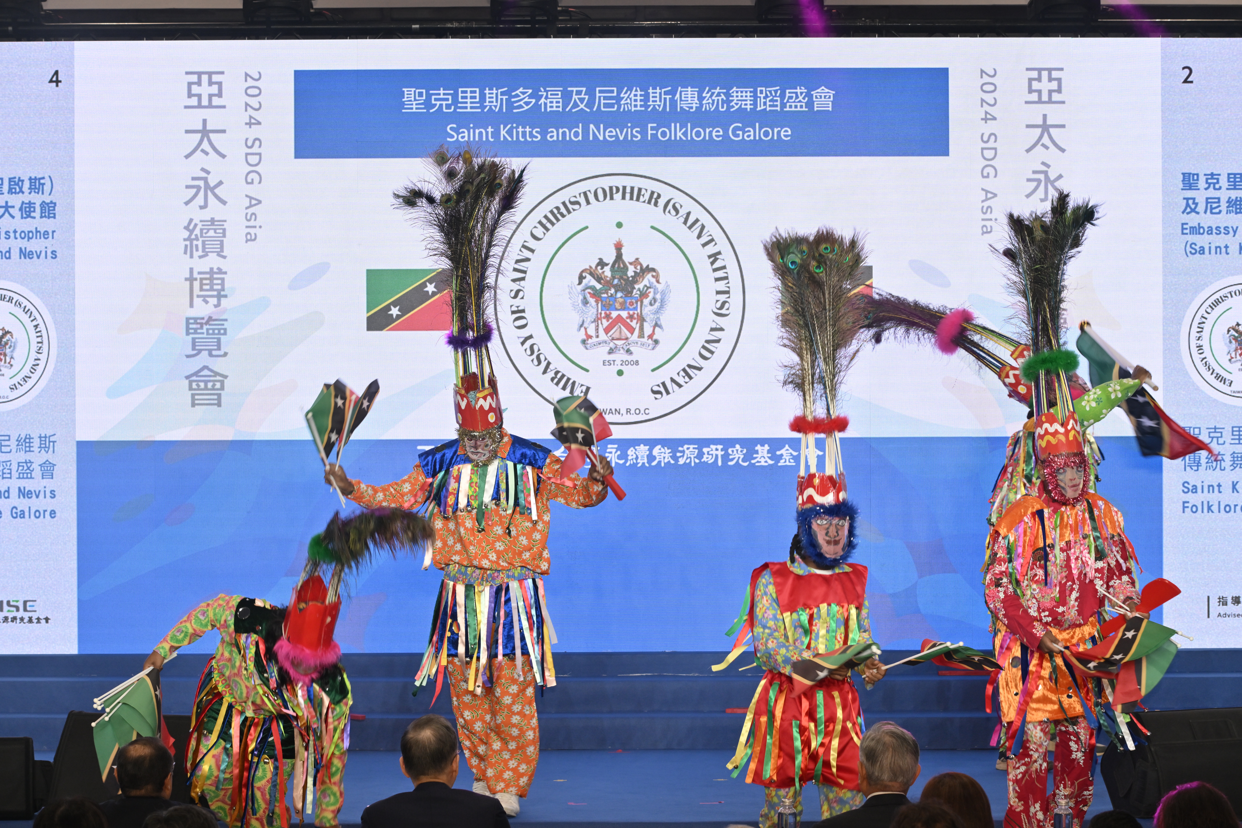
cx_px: 621
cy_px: 414
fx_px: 4002
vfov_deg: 11.8
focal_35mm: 116
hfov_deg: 17.6
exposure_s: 1/160
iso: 800
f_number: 8
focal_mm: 116
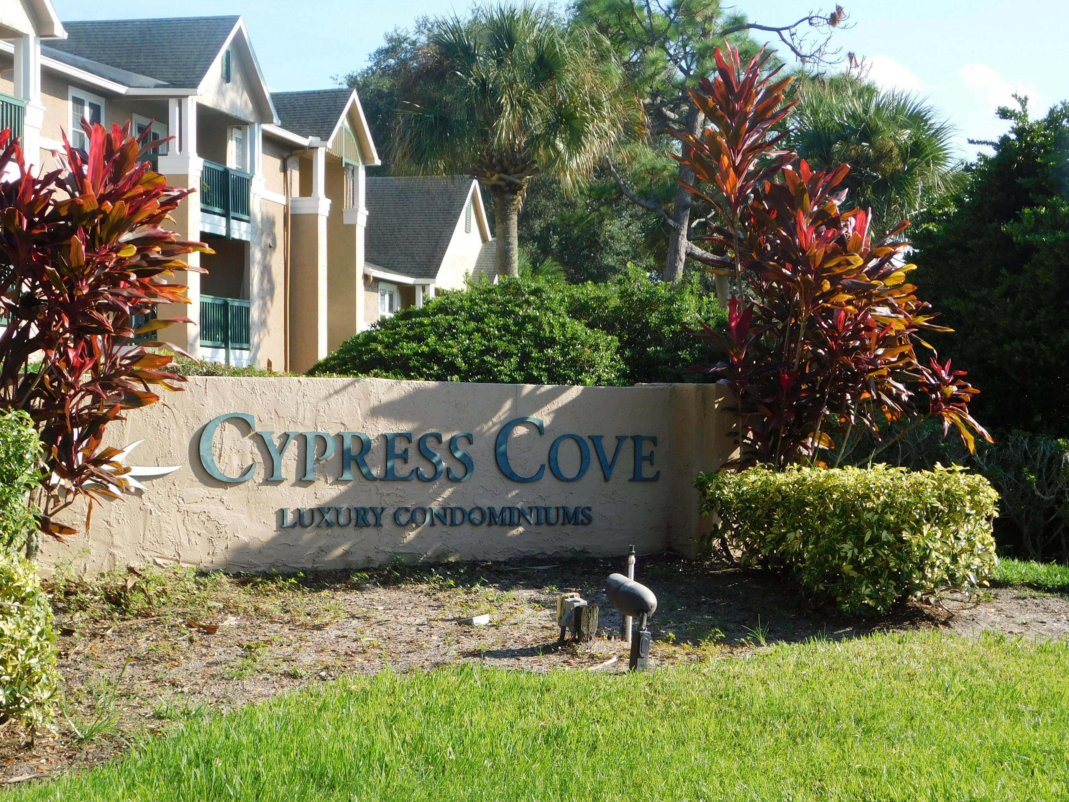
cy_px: 389
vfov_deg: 20.7
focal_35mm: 71
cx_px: 507
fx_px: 2193
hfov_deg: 27.4
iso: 125
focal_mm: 11.7
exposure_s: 1/400
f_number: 4.2
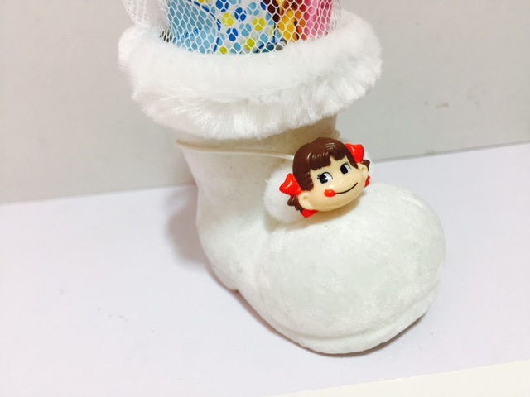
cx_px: 265
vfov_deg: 48.2
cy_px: 198
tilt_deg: -17.6
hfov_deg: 61.7
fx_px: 444
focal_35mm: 29
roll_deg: +6.6
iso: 80
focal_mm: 4.15
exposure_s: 1/33
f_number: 2.2
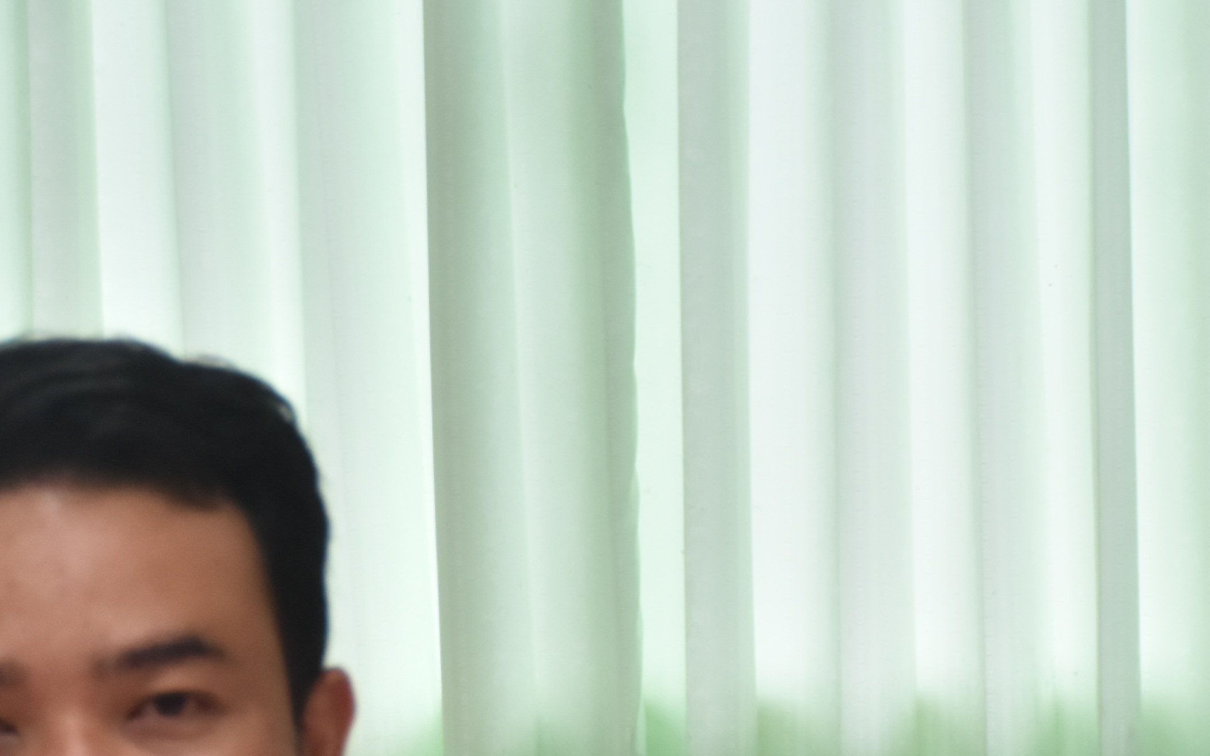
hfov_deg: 9.2
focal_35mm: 227
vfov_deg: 5.7
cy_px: 1023
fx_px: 7485
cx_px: 806
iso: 800
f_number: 4.8
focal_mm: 52
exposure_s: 1/100
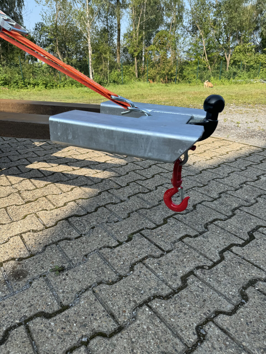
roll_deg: -0.9
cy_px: 177
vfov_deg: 71.6
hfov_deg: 56.8
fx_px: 246
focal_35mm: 24
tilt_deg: -22.4
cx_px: 133
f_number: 1.78
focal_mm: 6.76
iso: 80
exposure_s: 1/1767
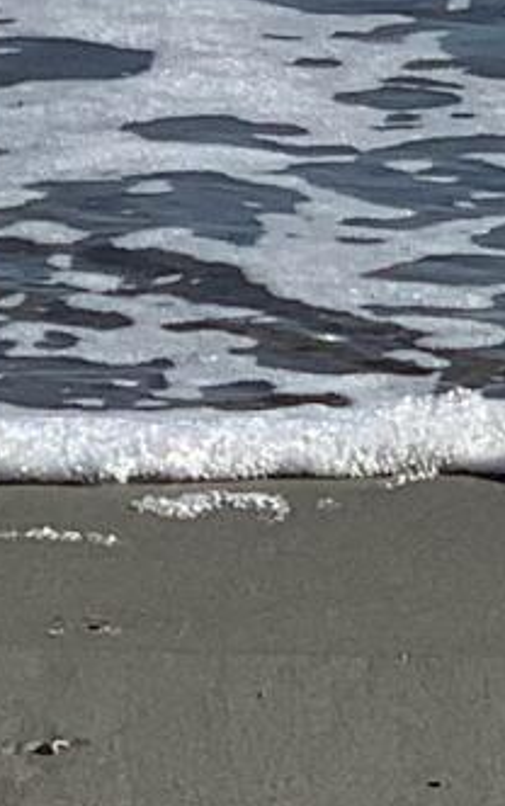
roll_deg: -0.5
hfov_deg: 2.6
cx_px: -937
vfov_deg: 4.2
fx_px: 10947
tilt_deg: -7.1
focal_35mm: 498
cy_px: -359
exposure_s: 1/1916
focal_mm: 6
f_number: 2.4
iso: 16
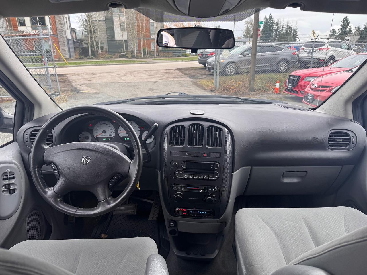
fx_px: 254
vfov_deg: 56.8
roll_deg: +1.5
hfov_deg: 71.6
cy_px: 138
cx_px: 184
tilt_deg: -18.0
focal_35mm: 24
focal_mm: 6.76
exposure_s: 1/152
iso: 64
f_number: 1.78
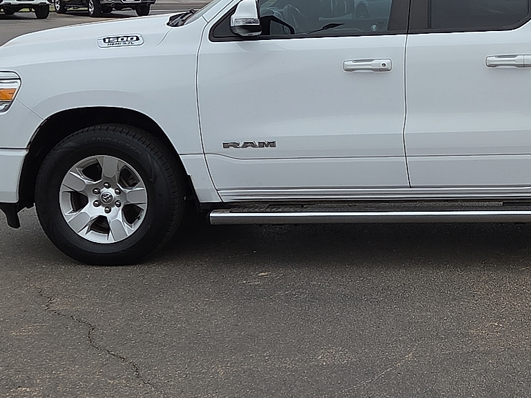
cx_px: 474
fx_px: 1181
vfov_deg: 19.1
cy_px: 116
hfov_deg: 24.6
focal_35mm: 77
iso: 76
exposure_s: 1/2500
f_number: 1.8
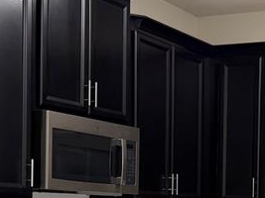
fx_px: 704
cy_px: 249
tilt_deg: -3.5
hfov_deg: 20.3
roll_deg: -2.0
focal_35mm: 92
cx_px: 297
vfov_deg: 15.4
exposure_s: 1/60
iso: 125
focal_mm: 6.76
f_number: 1.78
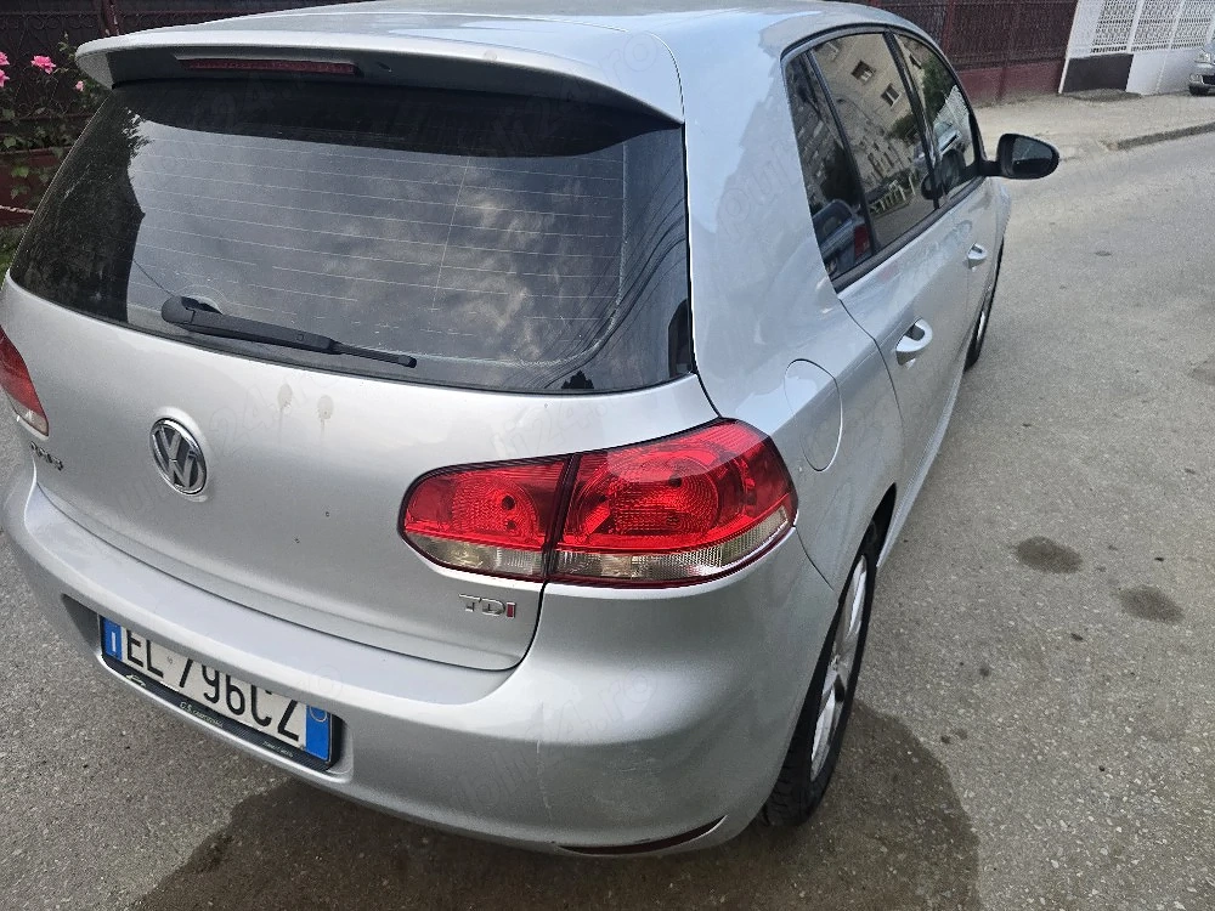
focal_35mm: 23
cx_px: 608
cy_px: 456
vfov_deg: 58.9
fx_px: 807
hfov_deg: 73.9
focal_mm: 6.3
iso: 160
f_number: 1.7
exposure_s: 1/182
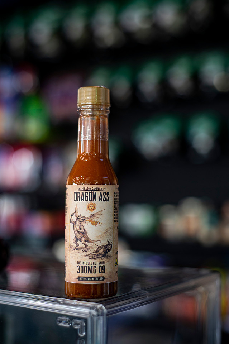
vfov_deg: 39.6
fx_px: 478
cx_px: 114
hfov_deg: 27.0
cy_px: 172
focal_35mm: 50
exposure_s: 1/60
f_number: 2.8
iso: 400
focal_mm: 50
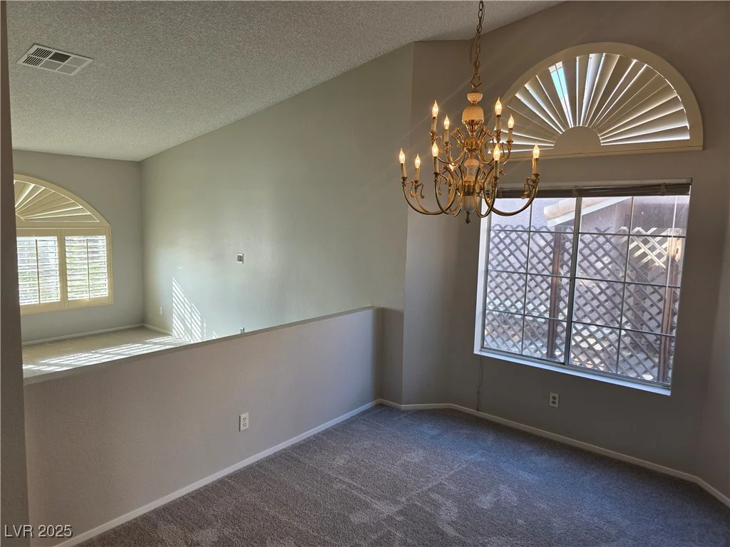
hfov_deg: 73.9
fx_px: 485
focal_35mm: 23
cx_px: 365
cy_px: 274
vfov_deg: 58.9
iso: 40
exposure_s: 1/120
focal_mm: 6.3
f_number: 1.7
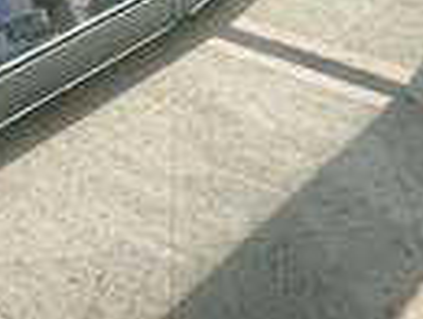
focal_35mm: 48
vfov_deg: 24.8
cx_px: 218
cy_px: -133
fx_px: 588
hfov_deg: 39.6
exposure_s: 1/2660
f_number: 1.8
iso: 32
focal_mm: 1.57
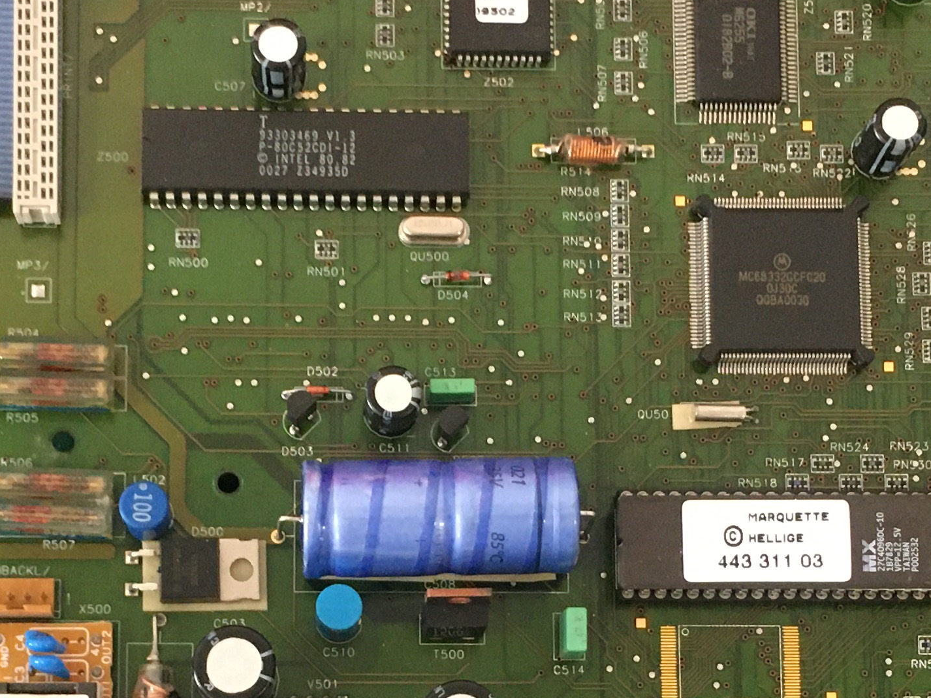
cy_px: 638
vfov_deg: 17.7
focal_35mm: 82
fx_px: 2205
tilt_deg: -81.4
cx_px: 375
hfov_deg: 23.8
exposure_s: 1/25
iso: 200
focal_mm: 4.15
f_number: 2.2
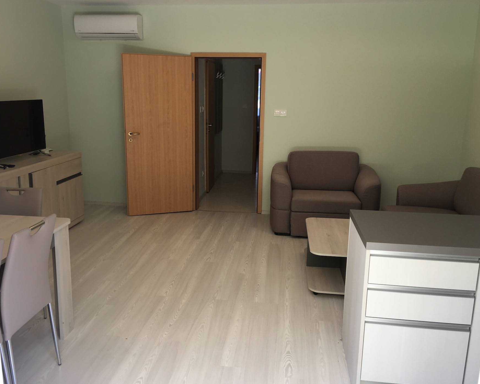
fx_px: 440
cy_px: 192
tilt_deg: -13.7
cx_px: 233
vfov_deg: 47.1
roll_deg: -1.5
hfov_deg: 57.2
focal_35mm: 31
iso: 32
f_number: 2.2
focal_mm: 4.15
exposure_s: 1/50
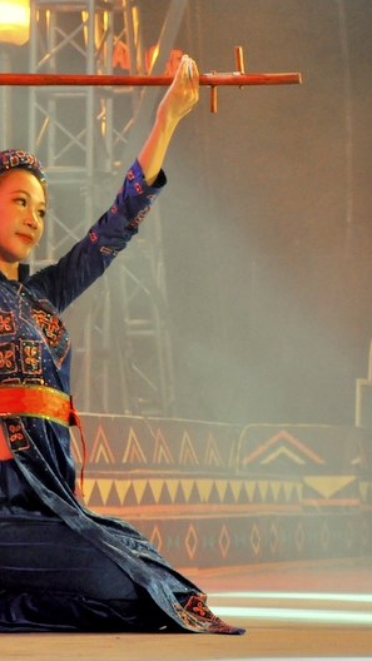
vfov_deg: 8.6
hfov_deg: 4.9
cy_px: 330
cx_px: 261
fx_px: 4380
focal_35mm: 250
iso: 3200
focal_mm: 105
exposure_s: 1/160
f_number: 5.6
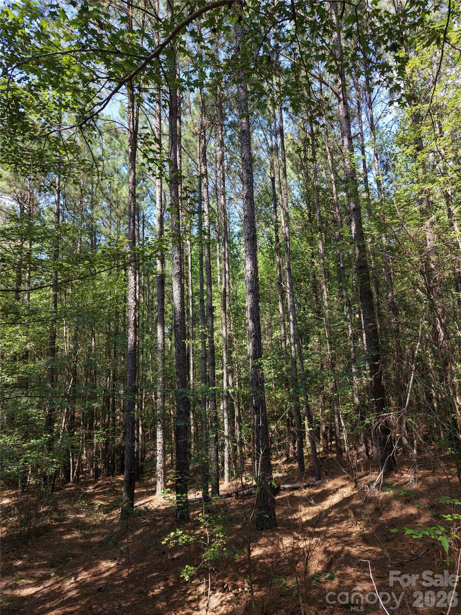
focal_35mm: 24
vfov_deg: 71.6
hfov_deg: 56.8
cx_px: 230
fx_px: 426
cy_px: 308
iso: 100
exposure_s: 1/50
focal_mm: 8.67
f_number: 1.8
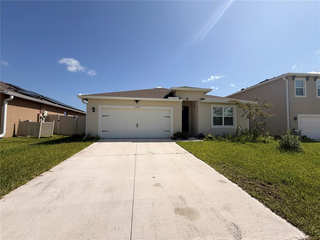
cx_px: 160
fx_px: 129
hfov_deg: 102.1
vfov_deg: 85.7
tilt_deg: +2.1
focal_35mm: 14
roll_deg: +0.2
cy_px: 120
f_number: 2.2
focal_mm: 2.22
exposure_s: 1/4149
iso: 50
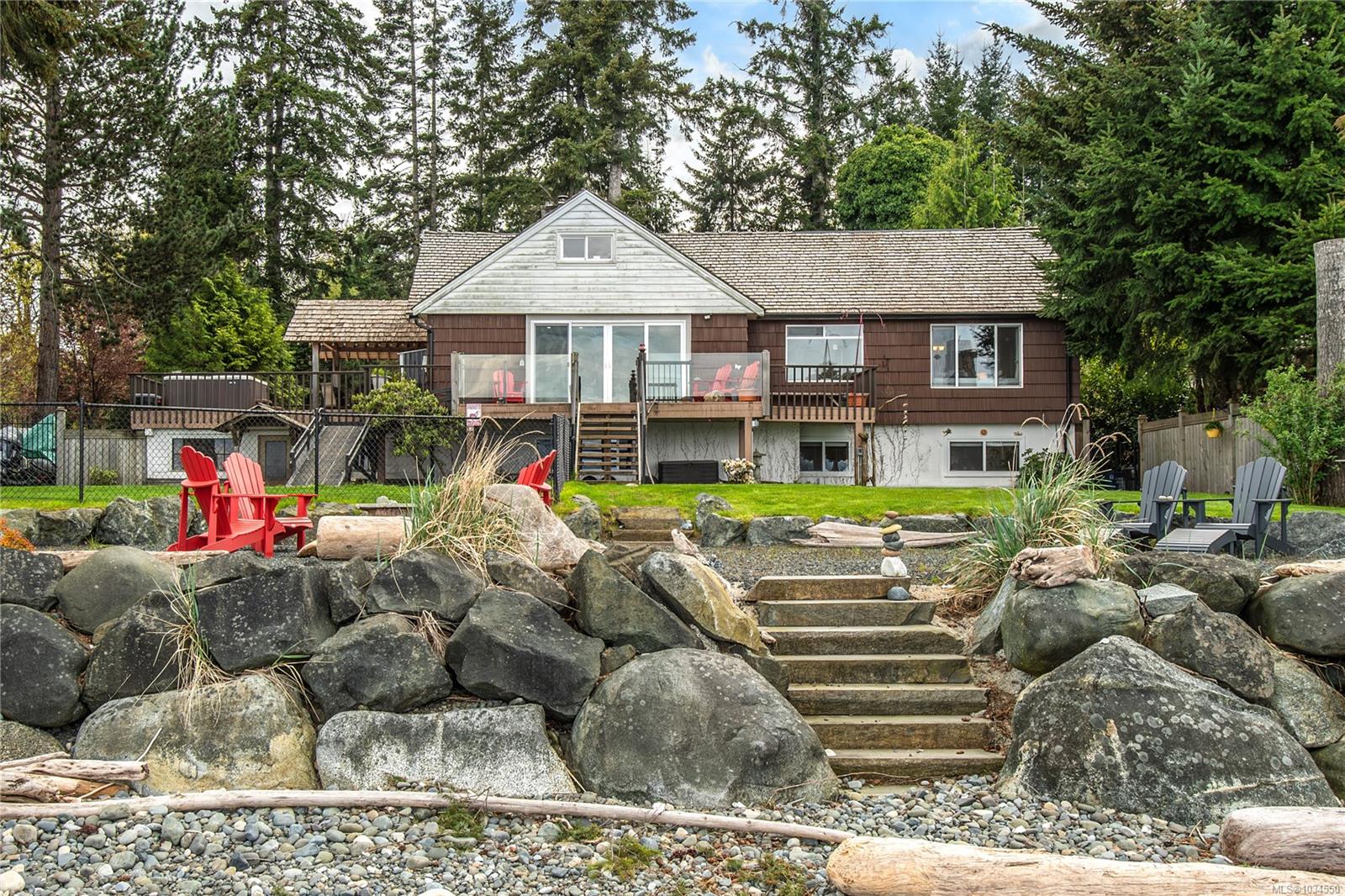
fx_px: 1233
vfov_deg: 40.0
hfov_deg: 57.2
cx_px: 672
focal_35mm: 33
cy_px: 448
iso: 200
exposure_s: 1/320
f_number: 9
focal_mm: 22
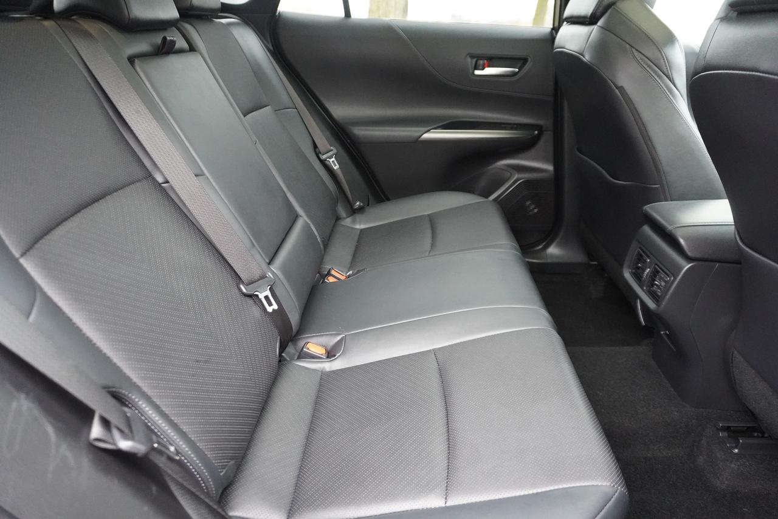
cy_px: 260
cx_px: 389
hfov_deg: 73.7
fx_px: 519
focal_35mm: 24
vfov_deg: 53.2
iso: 4000
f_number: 3.5
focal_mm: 16
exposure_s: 1/160
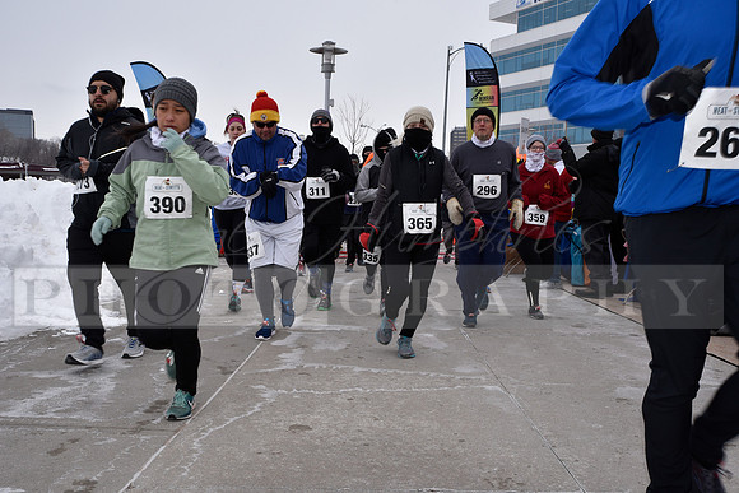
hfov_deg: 53.1
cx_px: 370
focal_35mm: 36
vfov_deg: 36.9
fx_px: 739
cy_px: 246
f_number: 13
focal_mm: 36
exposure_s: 1/200
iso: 400
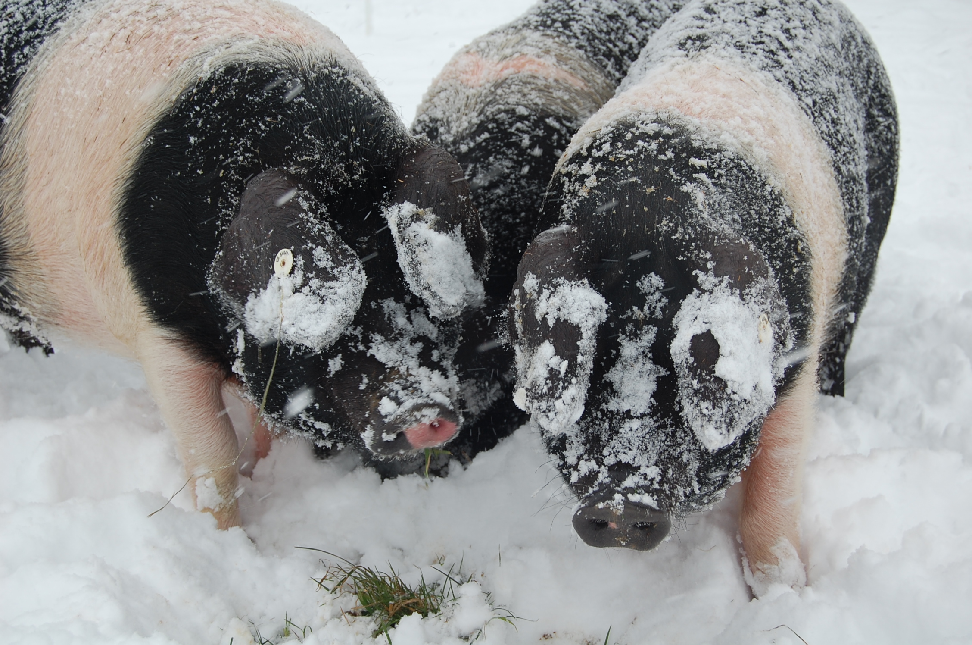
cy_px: 322
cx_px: 486
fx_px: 1536
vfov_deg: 23.7
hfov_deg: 35.1
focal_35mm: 57
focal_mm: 38
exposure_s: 1/125
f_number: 5.6
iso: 200
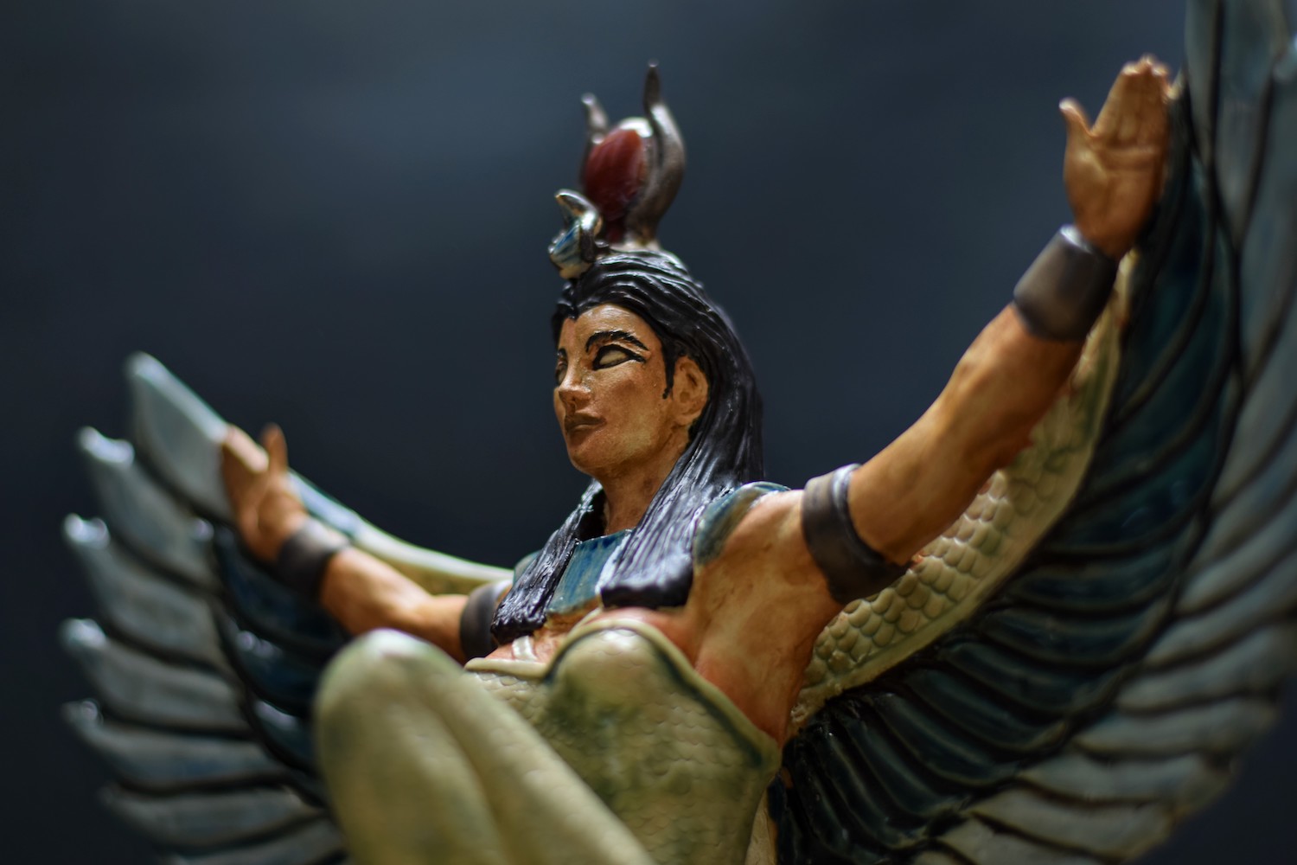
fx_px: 2702
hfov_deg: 27.0
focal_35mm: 75
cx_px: 648
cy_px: 432
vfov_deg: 18.2
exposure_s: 1/30
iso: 100
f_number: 1.8
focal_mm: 50
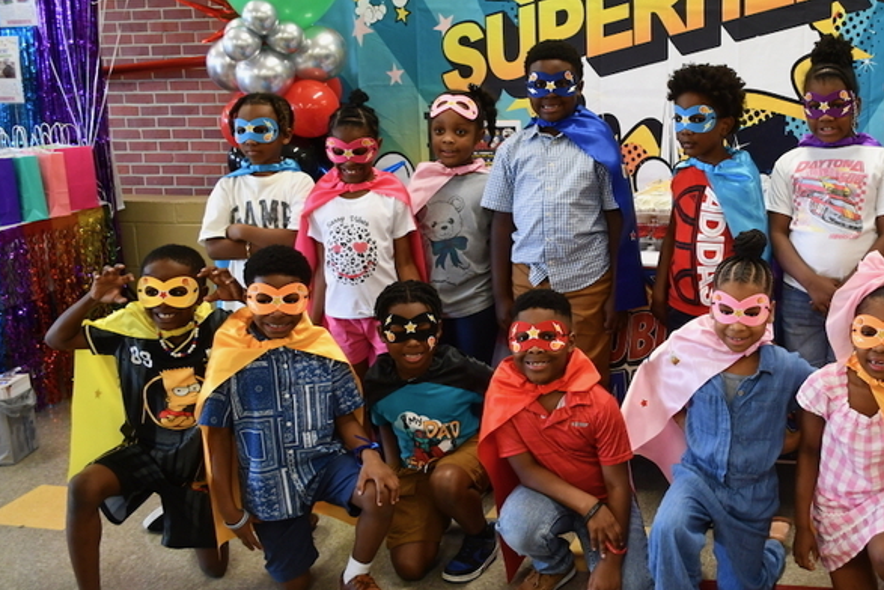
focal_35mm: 46
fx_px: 1130
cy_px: 260
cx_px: 702
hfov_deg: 41.0
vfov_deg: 29.3
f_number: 3.5
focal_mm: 18
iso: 1250
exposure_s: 1/125
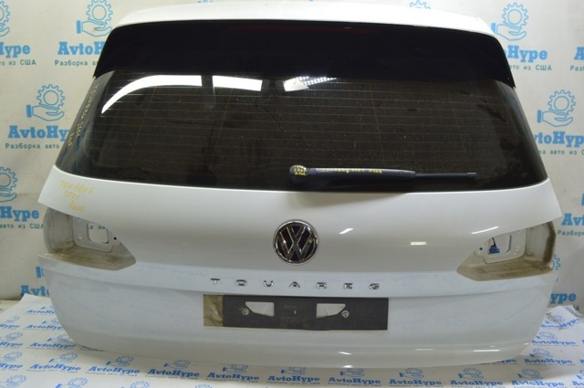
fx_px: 535
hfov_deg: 57.3
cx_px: 292
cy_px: 194
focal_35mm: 33
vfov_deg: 39.9
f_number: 5.6
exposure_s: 1/20
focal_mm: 22
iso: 400
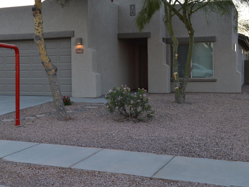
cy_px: 74
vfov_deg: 27.5
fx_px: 381
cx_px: 105
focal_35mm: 53
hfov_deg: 36.1
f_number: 5.6
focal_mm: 24
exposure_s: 1/125
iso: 200
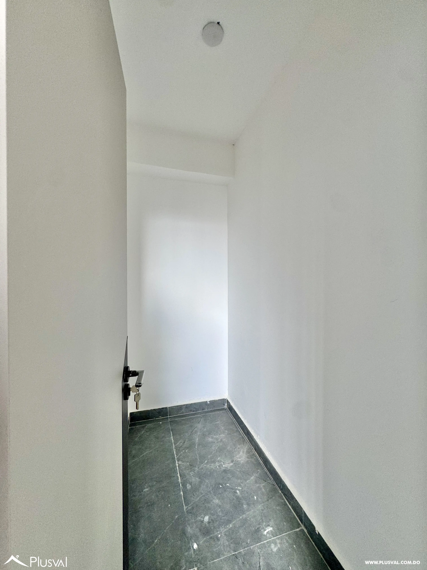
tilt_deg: -1.0
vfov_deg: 102.1
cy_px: 285
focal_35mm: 14
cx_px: 214
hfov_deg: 85.7
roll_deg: +0.7
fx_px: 230
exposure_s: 1/99
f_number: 2.2
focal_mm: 2.22
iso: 100
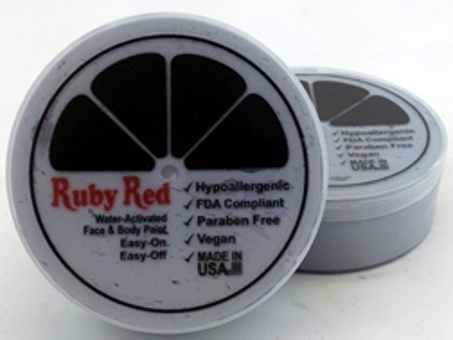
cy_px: 176
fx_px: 942
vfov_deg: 20.4
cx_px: 293
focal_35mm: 72
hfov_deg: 26.9
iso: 50
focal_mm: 4.12
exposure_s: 1/160
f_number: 2.4
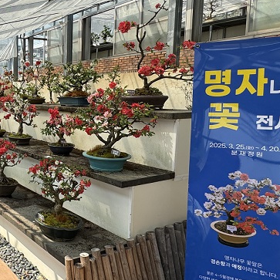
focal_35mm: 33
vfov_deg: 49.6
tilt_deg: -4.9
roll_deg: +0.3
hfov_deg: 42.0
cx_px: -9
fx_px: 302
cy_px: 123
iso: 50
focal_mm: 2.22
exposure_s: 1/812
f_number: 2.2
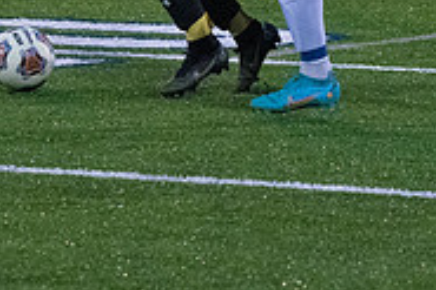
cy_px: -149
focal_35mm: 563
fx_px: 6812
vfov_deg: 2.4
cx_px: 229
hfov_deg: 3.7
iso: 6400
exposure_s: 1/1250
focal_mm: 120
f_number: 4.5
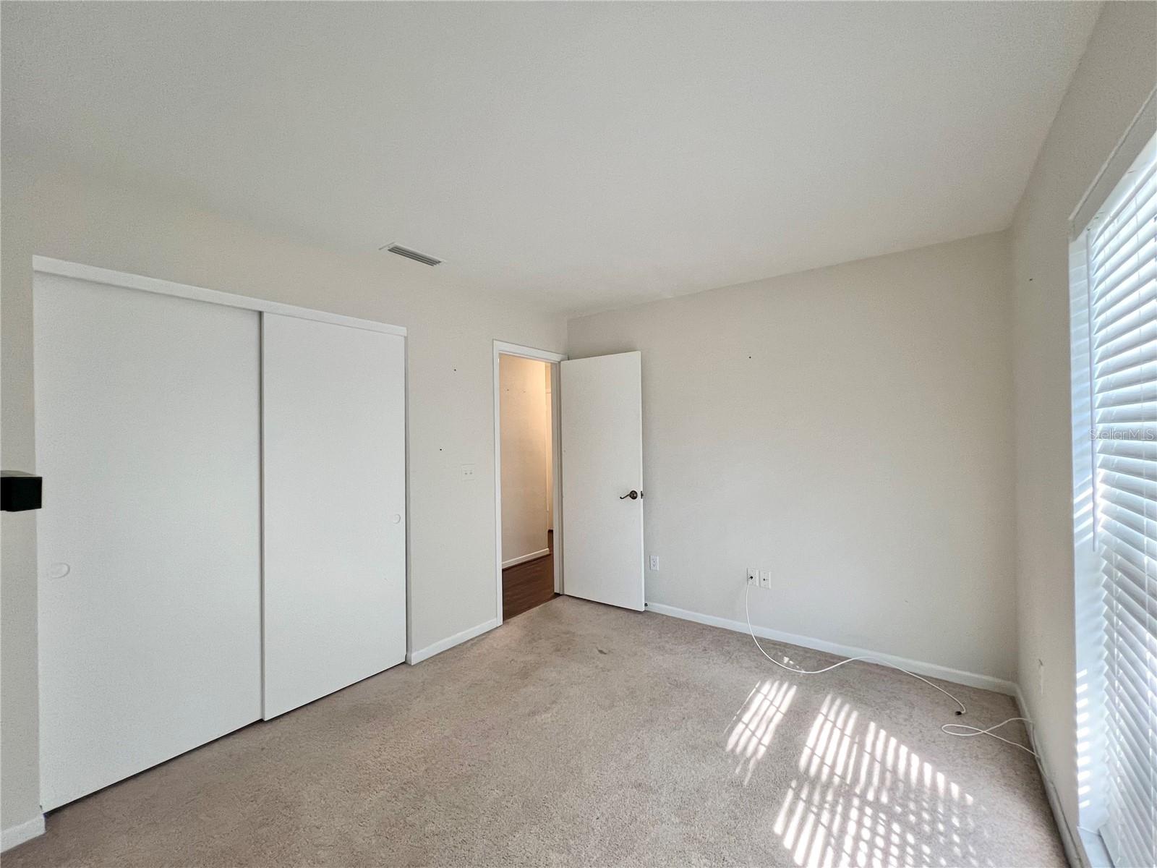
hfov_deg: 106.2
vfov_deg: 89.9
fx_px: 435
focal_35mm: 13
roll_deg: +0.6
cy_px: 434
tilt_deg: +0.2
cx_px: 578
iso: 160
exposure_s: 1/60
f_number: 1.8
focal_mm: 1.57
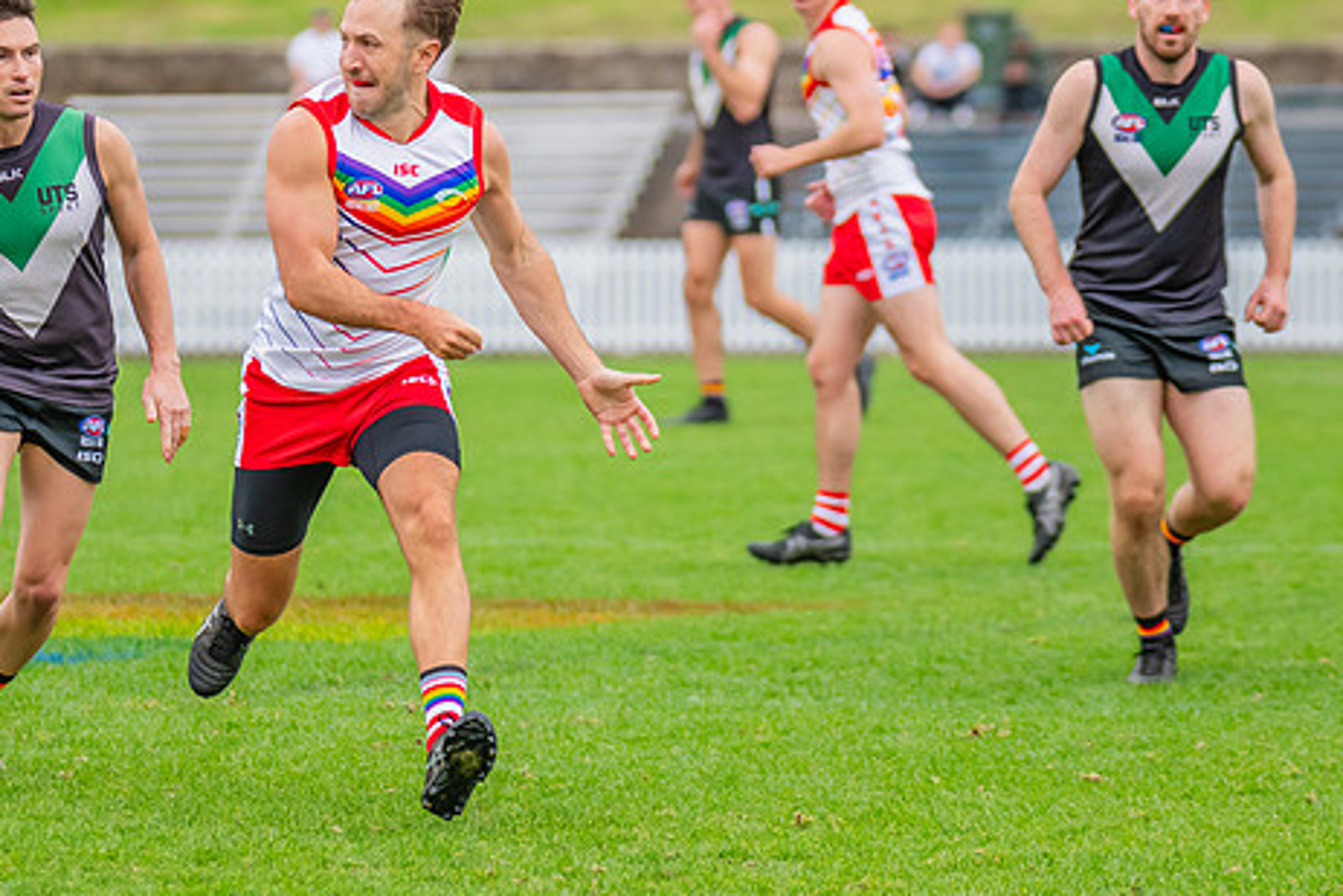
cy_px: 335
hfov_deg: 4.9
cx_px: 466
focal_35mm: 418
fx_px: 15598
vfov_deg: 3.3
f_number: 4.5
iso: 800
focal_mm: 210
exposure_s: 1/1000
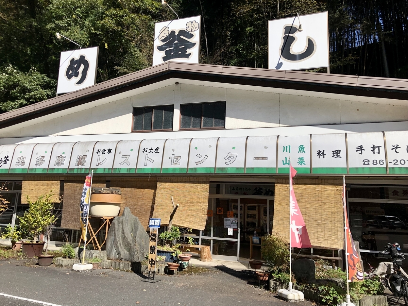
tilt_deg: +9.7
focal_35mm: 28
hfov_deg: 63.4
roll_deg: -3.4
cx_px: 204
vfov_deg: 49.7
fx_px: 330
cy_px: 153
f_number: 1.8
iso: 25
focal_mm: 3.99
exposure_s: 1/2703
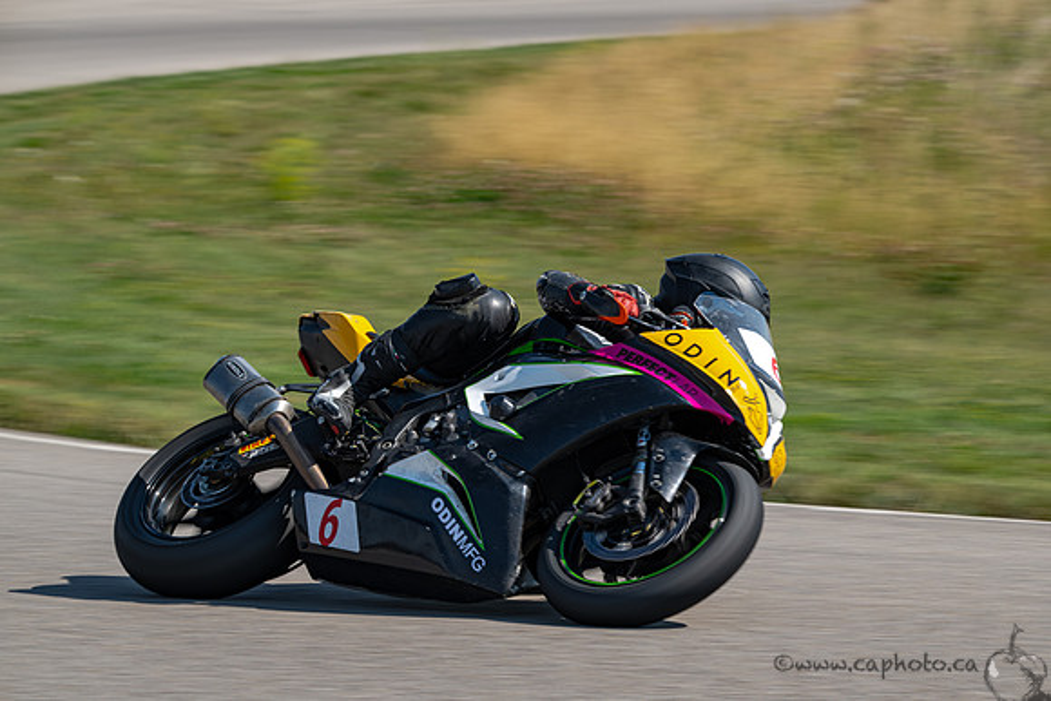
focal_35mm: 220
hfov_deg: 9.4
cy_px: 385
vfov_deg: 6.3
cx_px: 578
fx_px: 6420
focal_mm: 200
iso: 110
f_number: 13
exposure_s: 1/200
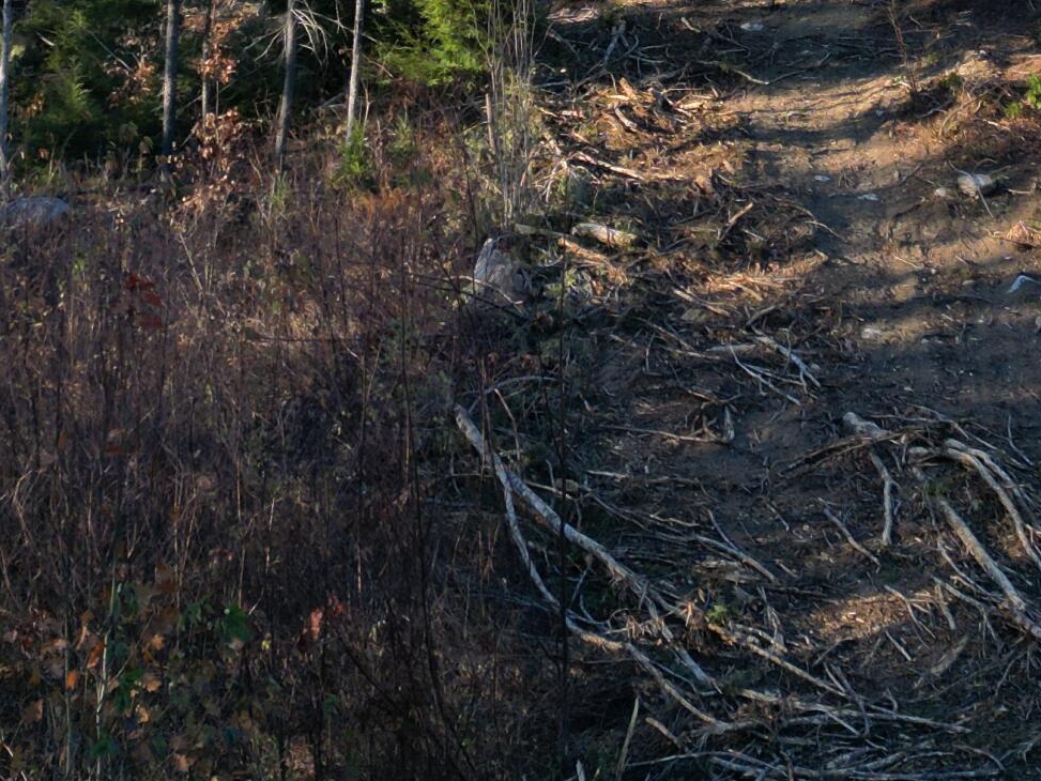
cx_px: 696
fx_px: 2226
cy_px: -405
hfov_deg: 26.2
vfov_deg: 17.7
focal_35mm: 74
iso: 100
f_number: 1.7
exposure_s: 1/1000
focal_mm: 6.72
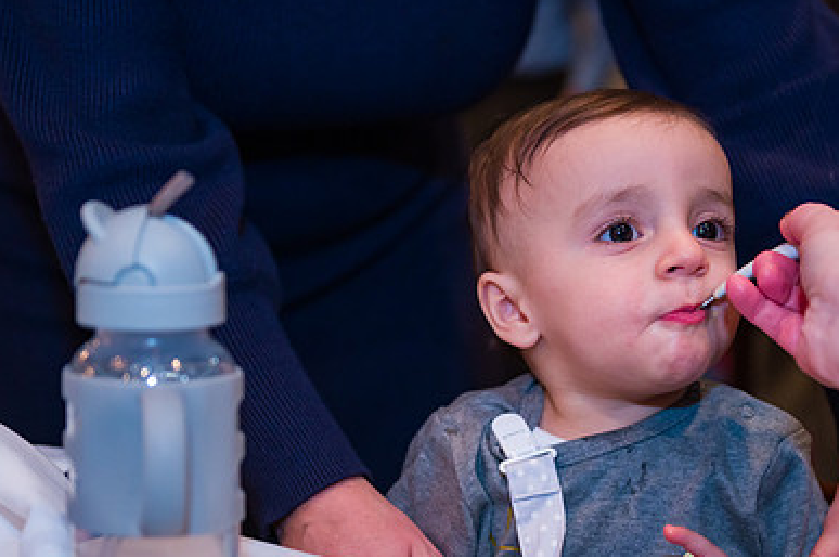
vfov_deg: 18.0
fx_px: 1746
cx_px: 538
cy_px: 410
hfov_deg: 26.9
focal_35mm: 75
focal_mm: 50
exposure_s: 1/200
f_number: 3.2
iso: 1600
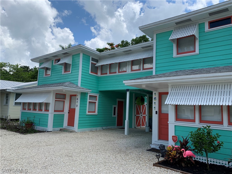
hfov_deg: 67.3
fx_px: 174
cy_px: 87
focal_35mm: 26
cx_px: 116
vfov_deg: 53.1
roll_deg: -1.9
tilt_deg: +8.6
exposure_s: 1/1953
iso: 25
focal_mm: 4.25
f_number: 1.8
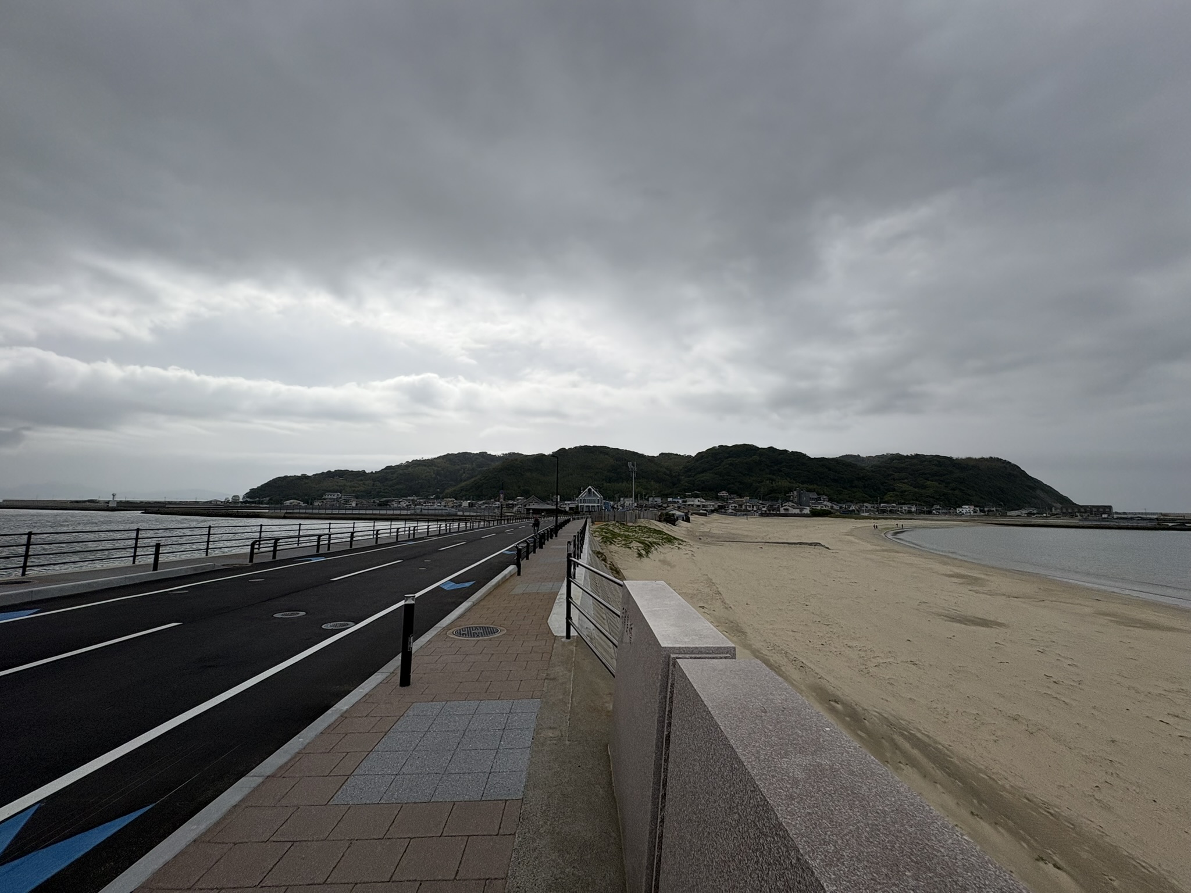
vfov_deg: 85.7
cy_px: 446
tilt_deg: +8.0
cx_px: 596
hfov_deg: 102.1
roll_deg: -0.7
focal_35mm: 14
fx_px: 482
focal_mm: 2.22
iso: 50
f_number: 2.2
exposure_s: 1/6135
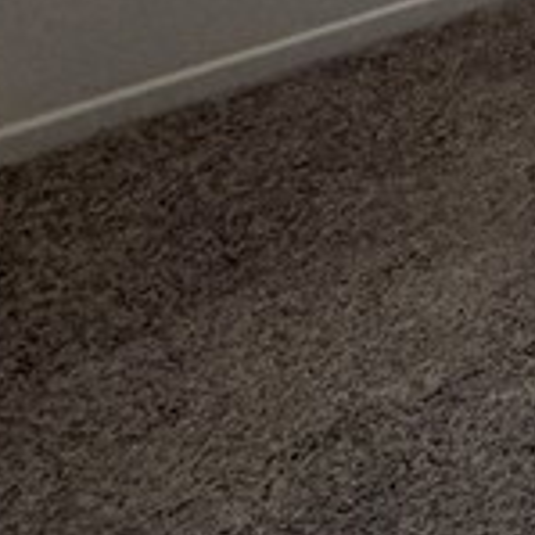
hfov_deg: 10.2
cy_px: -603
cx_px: 1785
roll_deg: -0.4
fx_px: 1486
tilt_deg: -11.5
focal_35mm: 85
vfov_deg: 15.4
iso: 200
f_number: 2.2
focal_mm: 2.22
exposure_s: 1/120
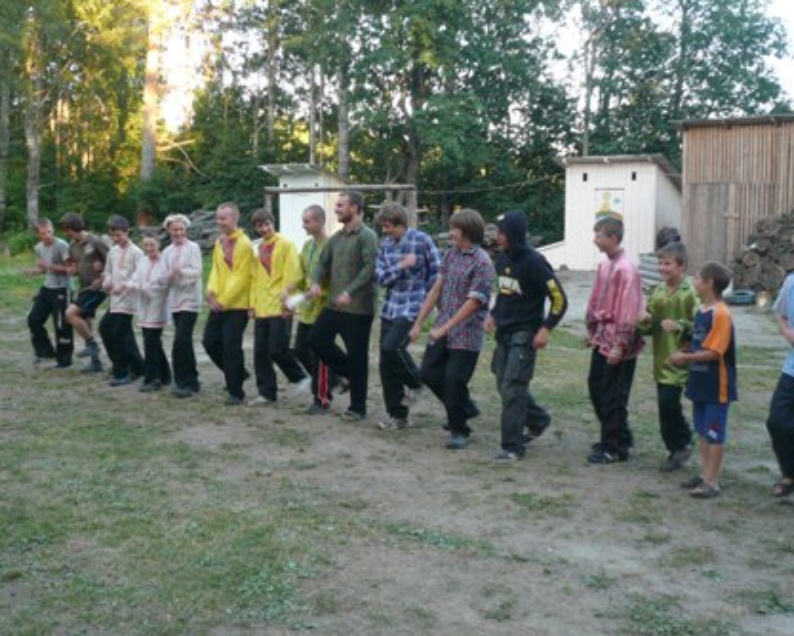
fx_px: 1034
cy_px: 318
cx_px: 381
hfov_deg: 42.0
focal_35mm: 44
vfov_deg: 34.2
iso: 100
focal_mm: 6.9
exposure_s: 1/50
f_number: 3.3
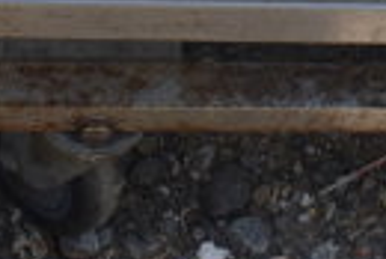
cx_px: 644
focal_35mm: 190
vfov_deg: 6.9
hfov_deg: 10.3
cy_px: -329
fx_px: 2043
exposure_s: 1/320
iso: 200
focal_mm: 27
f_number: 9
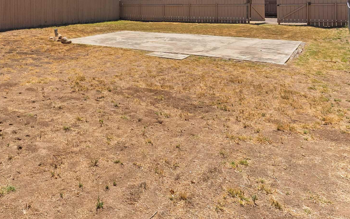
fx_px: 286
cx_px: 32
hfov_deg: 54.4
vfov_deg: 38.8
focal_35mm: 30
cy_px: 20
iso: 160
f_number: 10
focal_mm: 14
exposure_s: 1/320
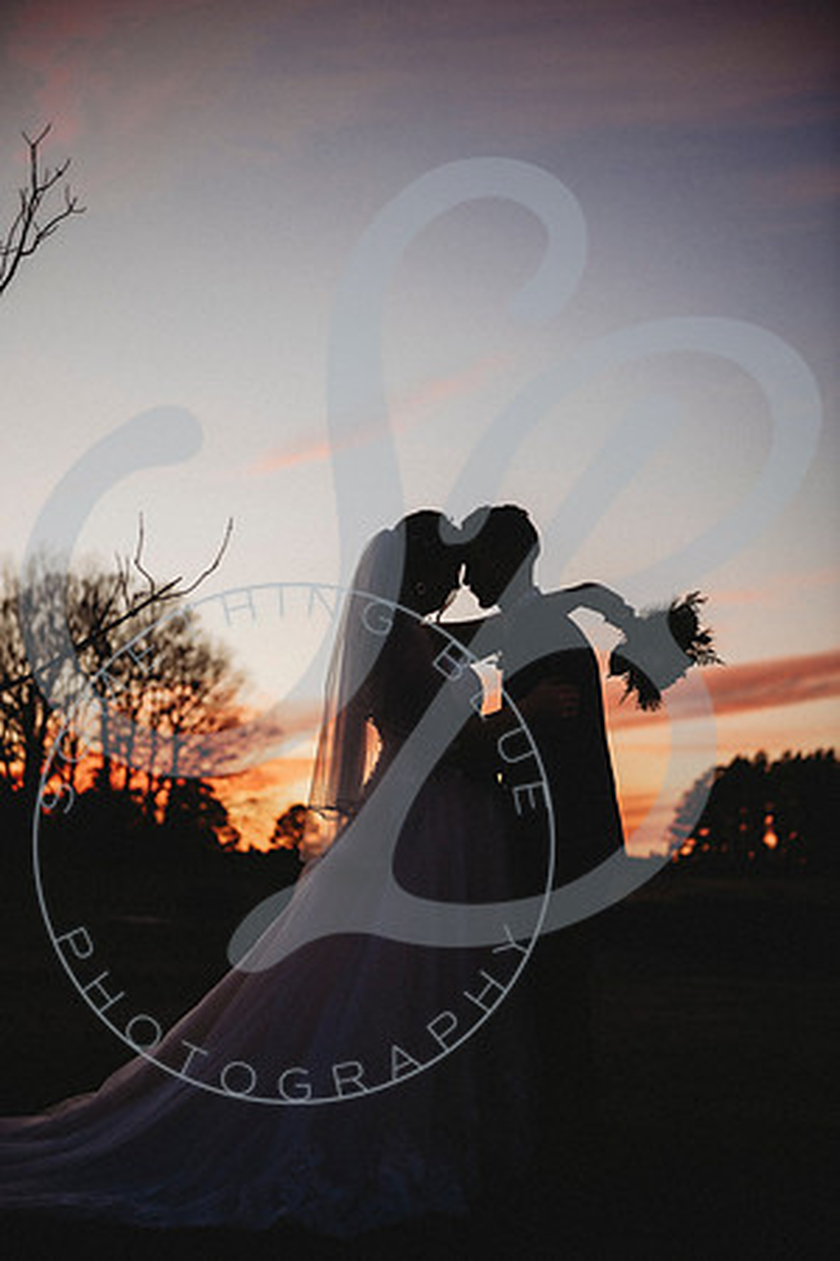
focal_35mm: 55
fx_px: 1925
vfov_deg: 36.2
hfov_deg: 24.6
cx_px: 420
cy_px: 630
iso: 200
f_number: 2.8
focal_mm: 55
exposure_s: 1/500
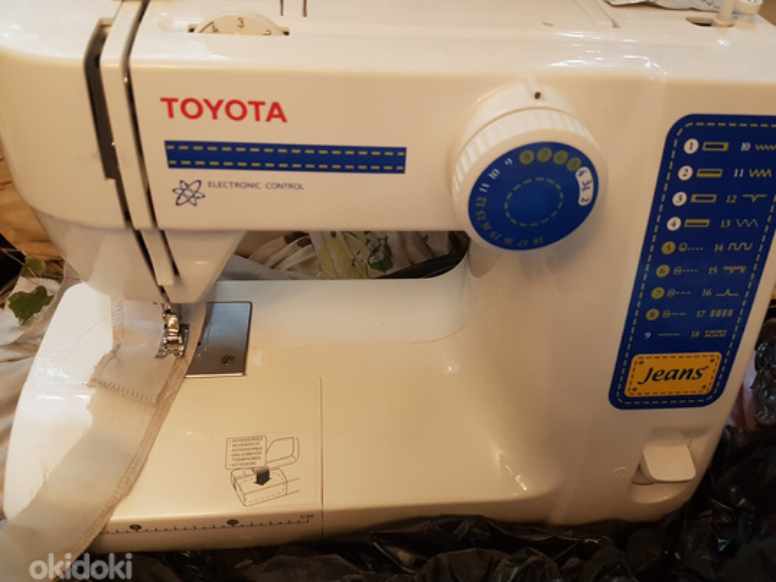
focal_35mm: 29
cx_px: 421
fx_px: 650
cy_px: 292
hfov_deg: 61.6
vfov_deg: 48.2
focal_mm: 4.2
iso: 250
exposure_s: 1/14
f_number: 1.7
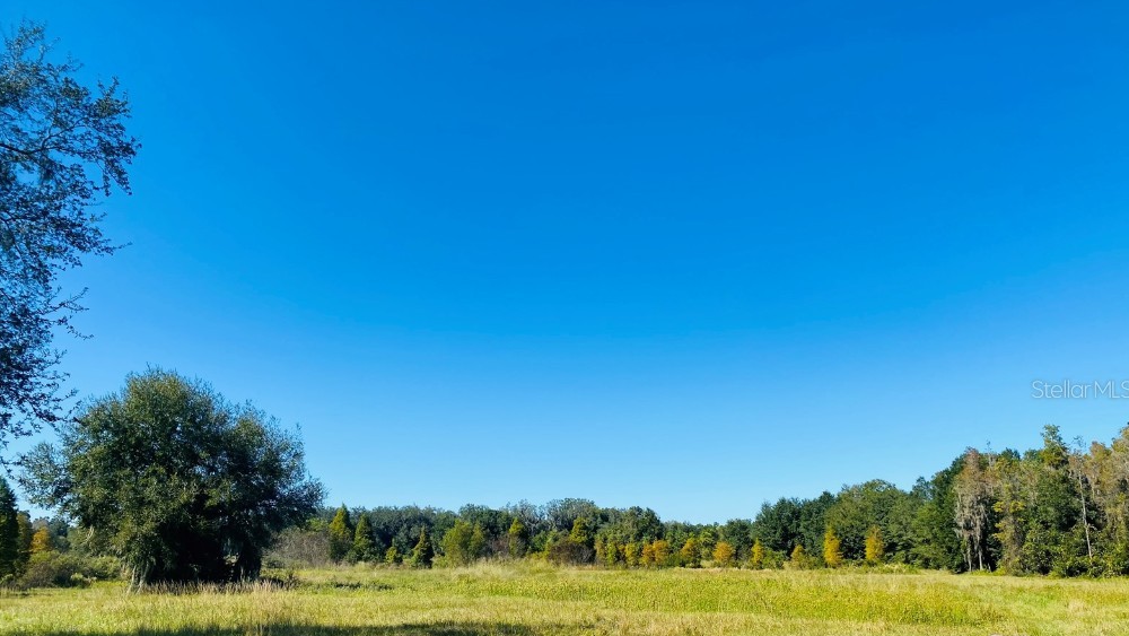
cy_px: 389
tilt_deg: +11.6
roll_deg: -1.0
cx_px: 560
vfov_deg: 40.0
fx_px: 868
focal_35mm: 29
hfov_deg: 66.1
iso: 32
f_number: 1.8
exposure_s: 1/2625
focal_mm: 4.25
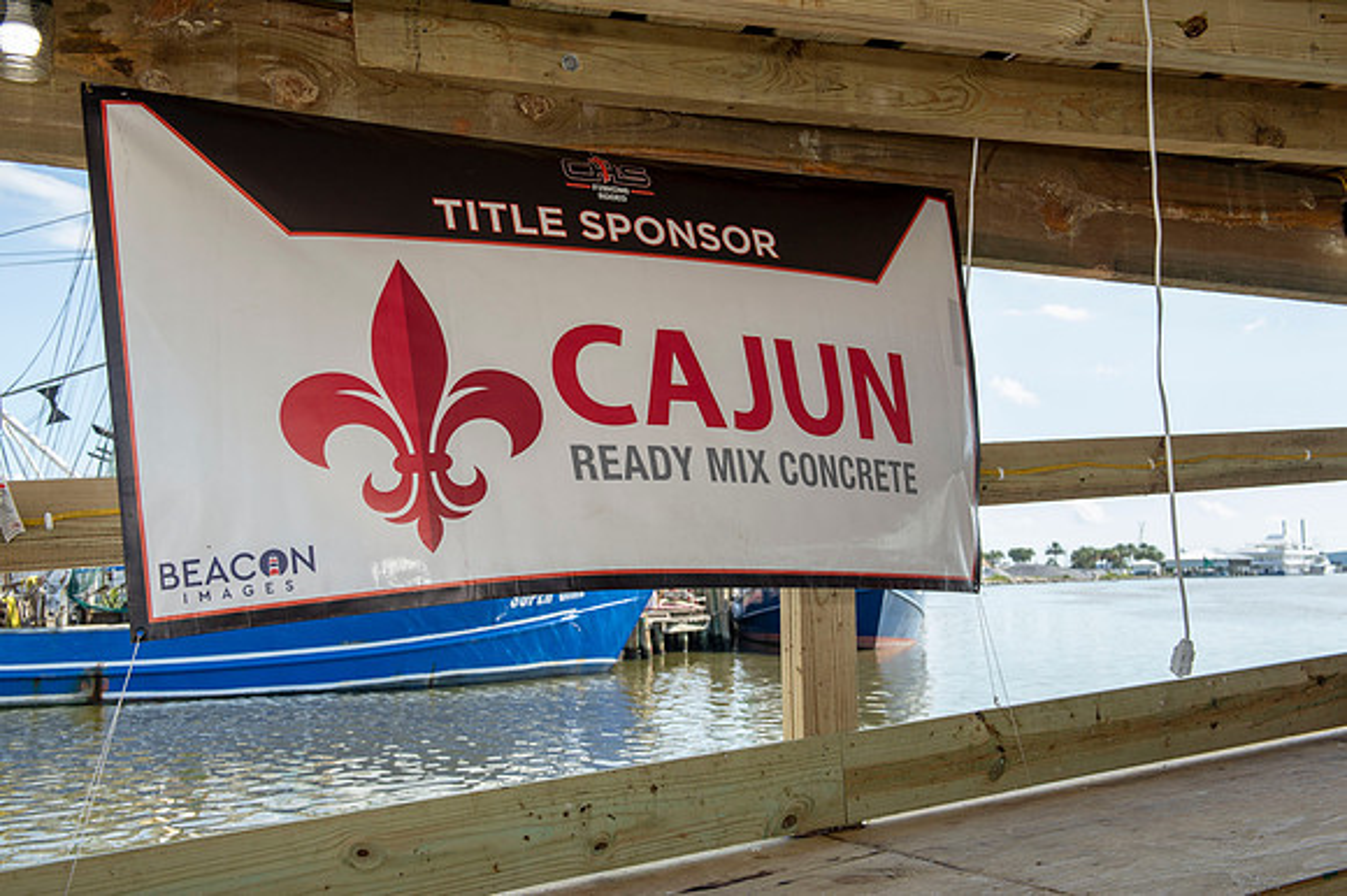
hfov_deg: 50.7
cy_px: 448
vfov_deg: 35.0
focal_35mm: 38
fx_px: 1421
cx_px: 674
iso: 200
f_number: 8
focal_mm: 38
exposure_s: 1/250
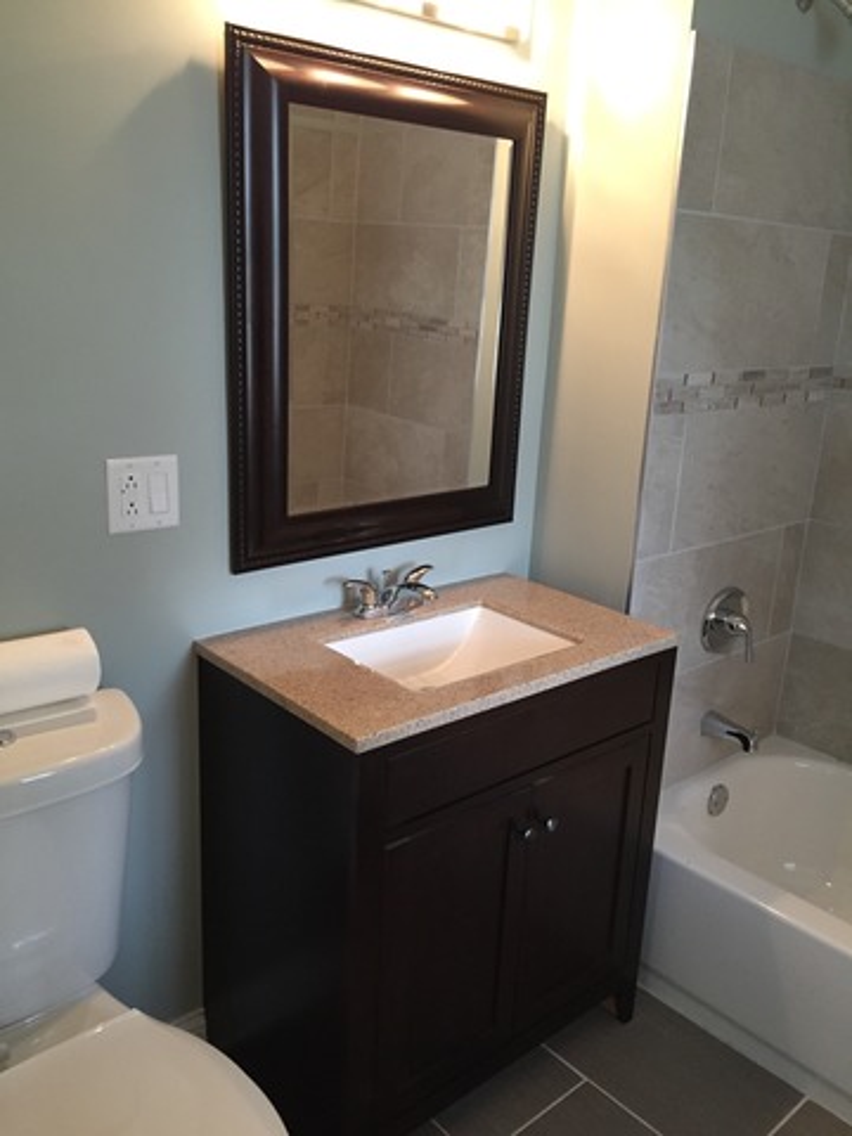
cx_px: 426
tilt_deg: -15.1
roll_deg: -3.3
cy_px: 568
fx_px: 952
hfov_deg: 48.2
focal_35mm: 29
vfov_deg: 61.7
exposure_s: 1/30
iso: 125
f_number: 2.2
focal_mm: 4.15
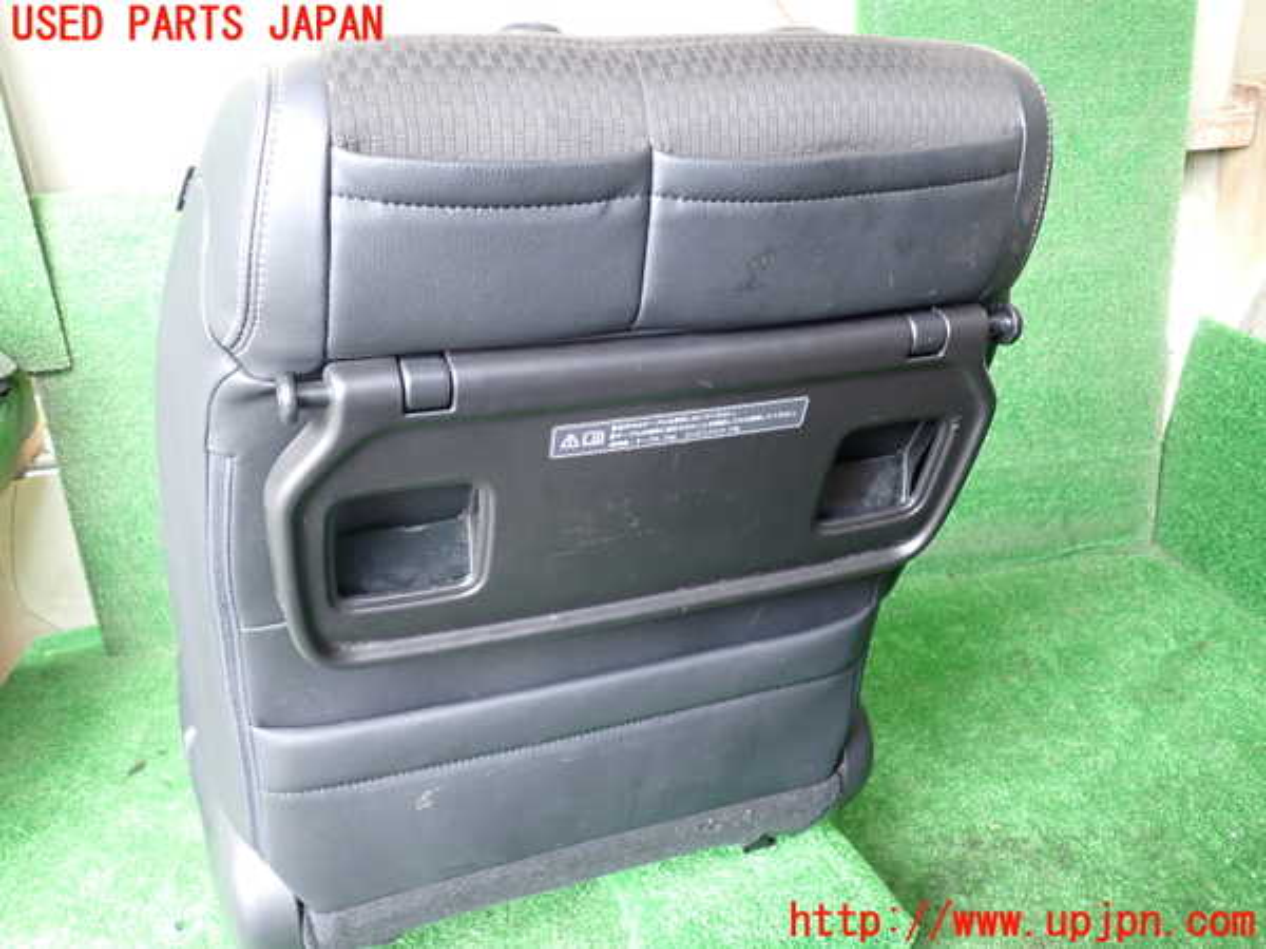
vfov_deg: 46.8
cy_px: 474
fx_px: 1097
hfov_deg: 60.0
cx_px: 633
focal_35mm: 30
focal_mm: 5.4
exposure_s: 1/40
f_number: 2.3
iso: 320
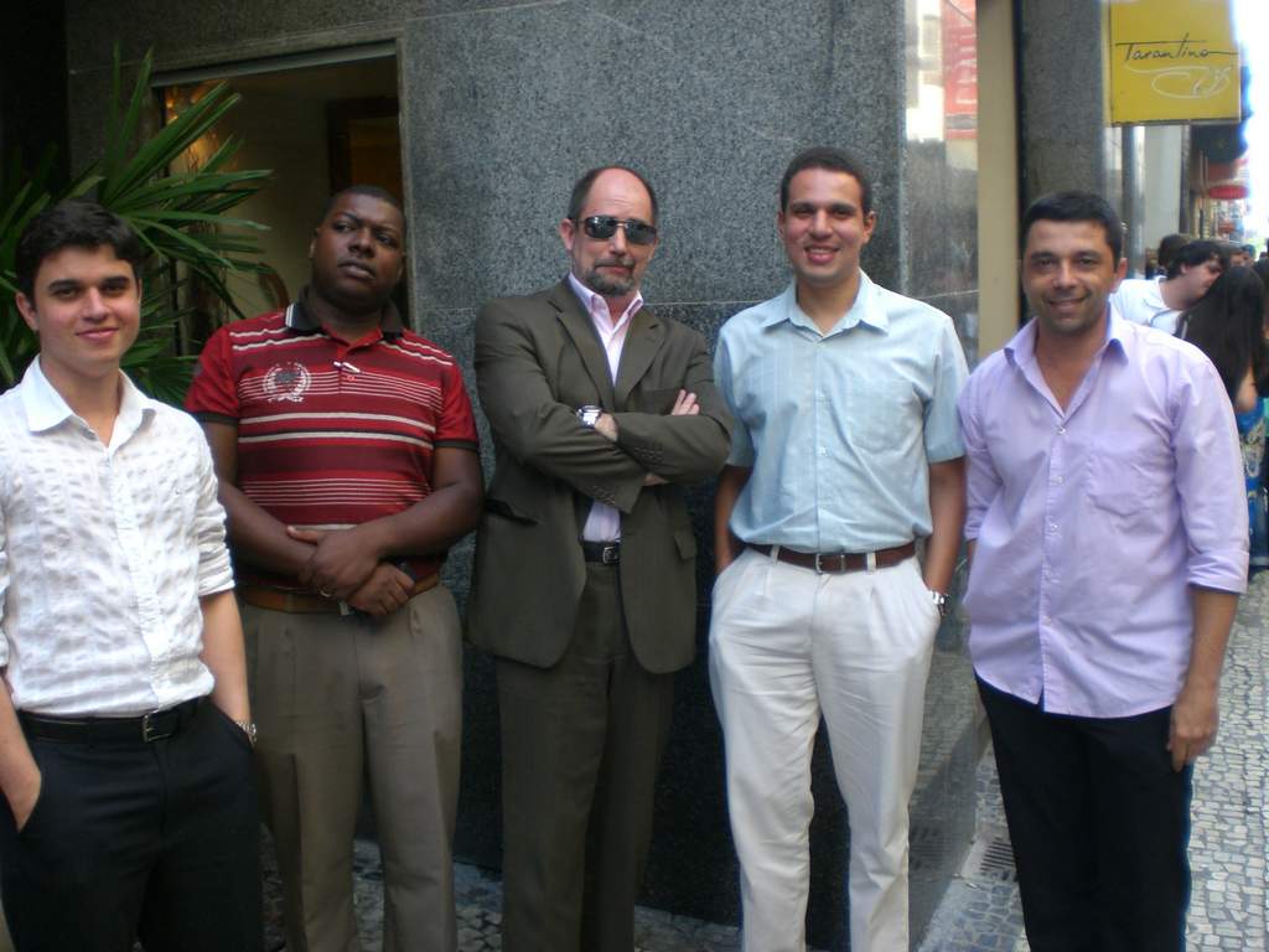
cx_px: 634
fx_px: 1393
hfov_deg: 49.0
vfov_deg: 37.7
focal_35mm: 38
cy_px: 476
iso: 100
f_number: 3.1
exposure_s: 1/80
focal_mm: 6.3
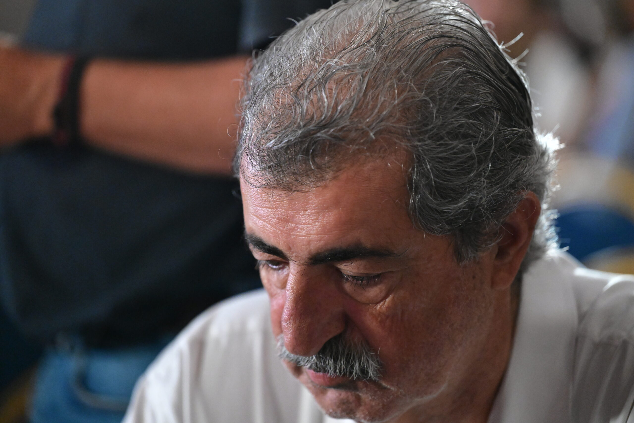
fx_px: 3522
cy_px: 212
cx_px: 317
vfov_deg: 6.9
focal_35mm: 200
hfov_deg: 10.3
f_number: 3.2
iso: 8000
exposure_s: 1/400
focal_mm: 200
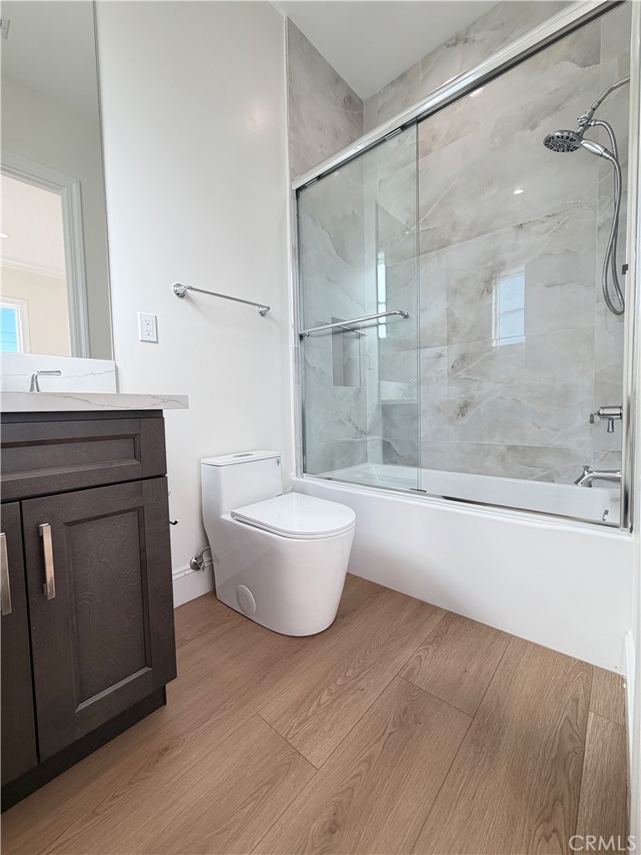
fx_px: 346
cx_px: 320
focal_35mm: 14
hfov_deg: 85.7
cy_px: 428
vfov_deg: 102.1
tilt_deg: -2.9
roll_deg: +1.0
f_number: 2.2
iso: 80
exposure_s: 1/120
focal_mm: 2.22
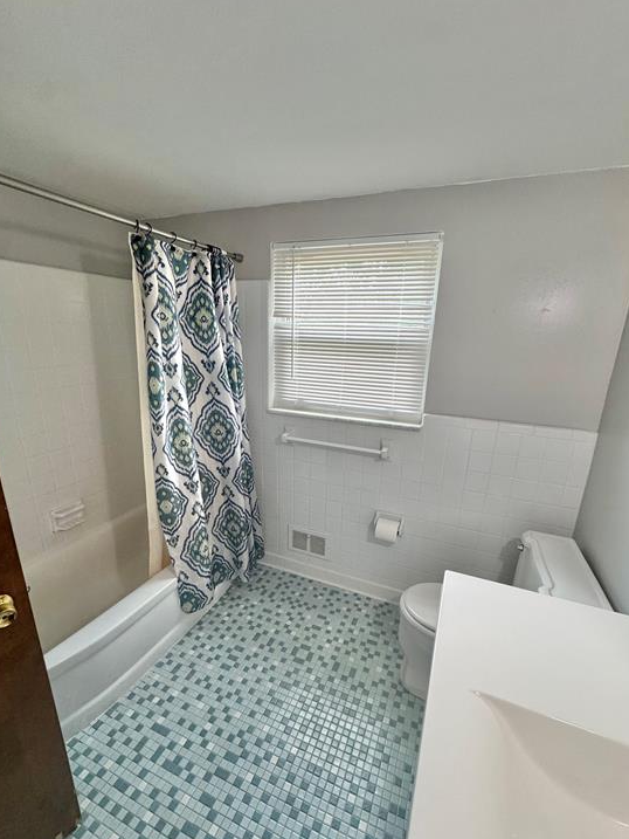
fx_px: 363
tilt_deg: -16.9
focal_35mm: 15
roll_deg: -1.3
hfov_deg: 81.7
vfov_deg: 98.1
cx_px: 323
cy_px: 438
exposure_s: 1/120
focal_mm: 2.22
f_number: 2.2
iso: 200
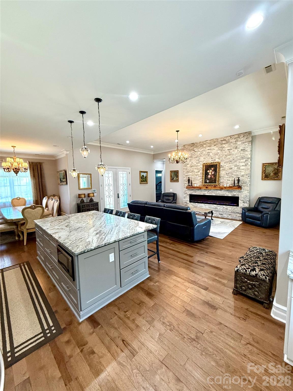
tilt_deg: -4.0
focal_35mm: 14
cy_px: 196
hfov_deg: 85.7
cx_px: 146
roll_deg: +1.9
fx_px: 158
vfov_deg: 102.1
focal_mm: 2.22
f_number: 2.2
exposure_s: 1/120
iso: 200
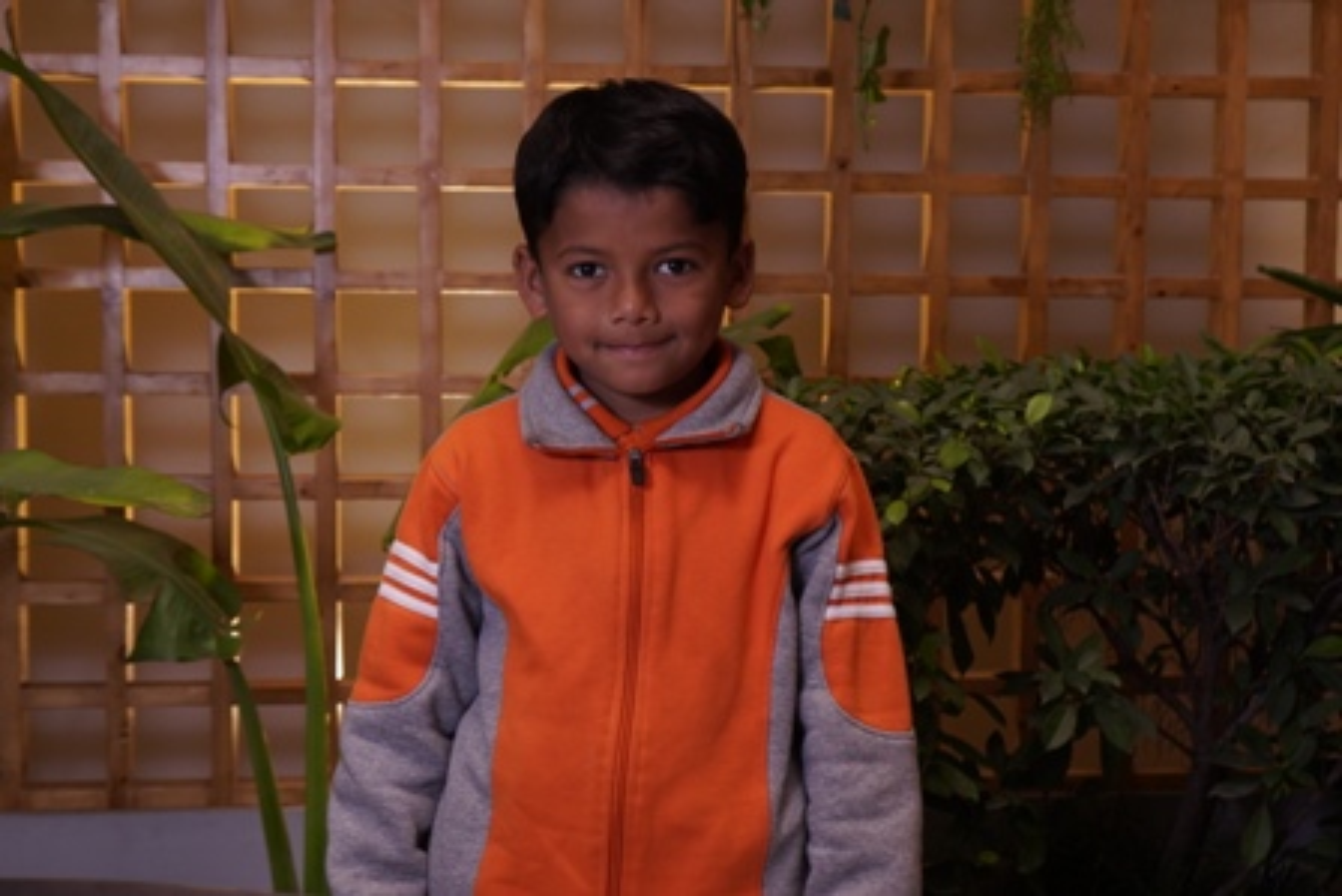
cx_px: 671
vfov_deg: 25.1
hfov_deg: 36.9
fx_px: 2014
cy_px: 448
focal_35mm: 54
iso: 500
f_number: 4.5
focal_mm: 36
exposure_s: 1/125
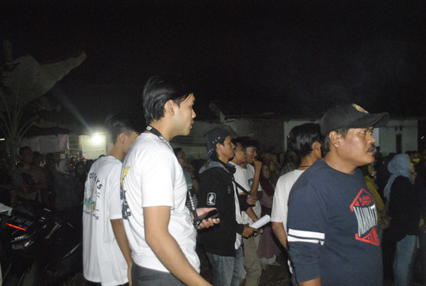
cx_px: 213
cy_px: 143
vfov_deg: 40.2
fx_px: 391
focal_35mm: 33
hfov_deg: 57.1
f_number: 4
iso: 1600
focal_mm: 22
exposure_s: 1/25
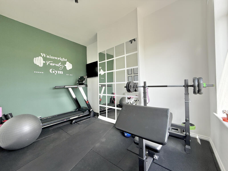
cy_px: 86
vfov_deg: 85.7
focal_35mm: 14
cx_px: 114
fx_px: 92
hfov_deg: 102.1
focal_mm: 2.22
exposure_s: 1/99
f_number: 2.2
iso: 50
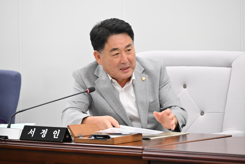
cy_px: 82
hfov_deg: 10.3
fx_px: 1361
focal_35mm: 200
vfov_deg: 6.9
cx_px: 122
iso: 5000
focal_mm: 200
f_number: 6.3
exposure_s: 1/250
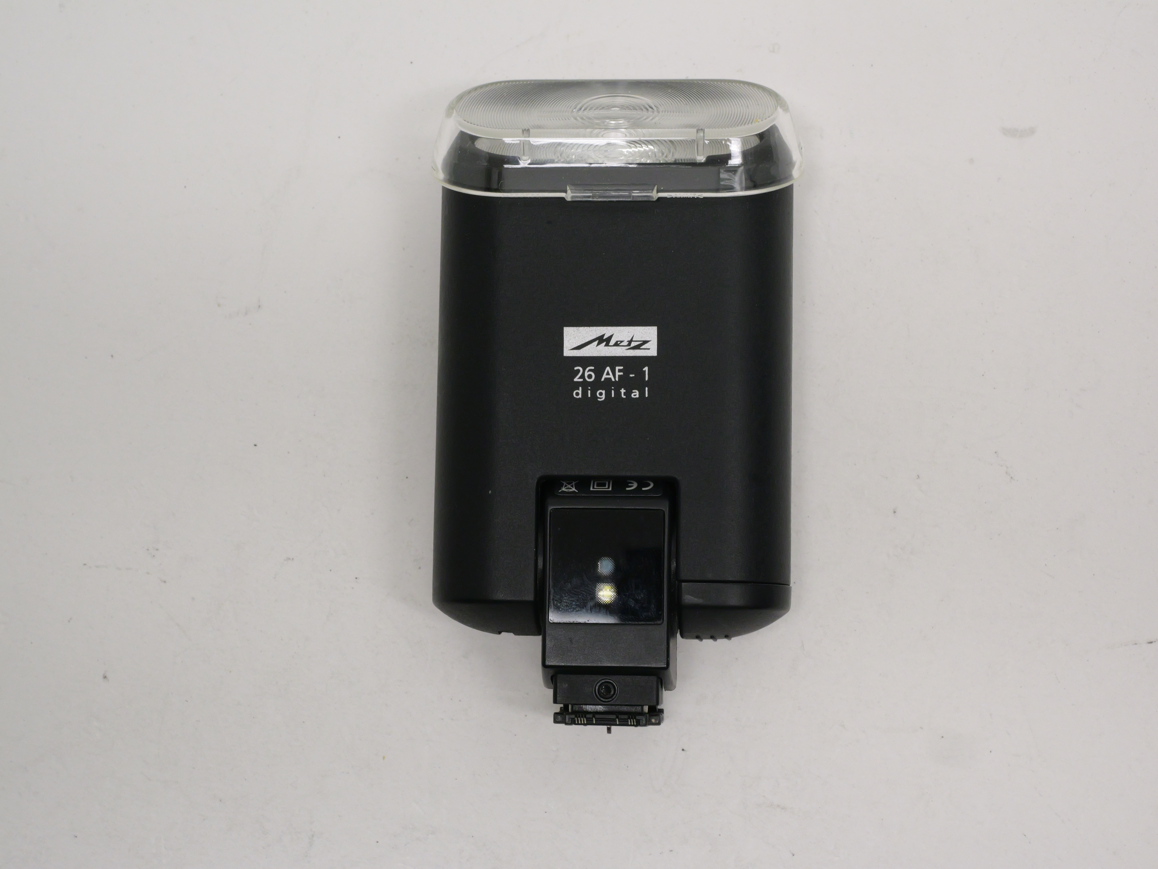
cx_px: 579
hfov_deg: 32.2
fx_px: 2008
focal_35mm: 60
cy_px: 434
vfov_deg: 24.4
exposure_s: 1/100
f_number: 8
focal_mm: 30
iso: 1600
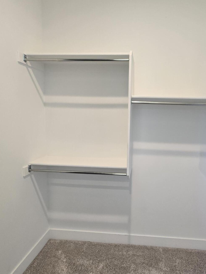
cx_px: 131
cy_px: 132
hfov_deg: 64.9
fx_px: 159
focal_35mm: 20
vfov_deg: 81.7
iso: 200
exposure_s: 1/60
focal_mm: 2.2
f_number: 2.2
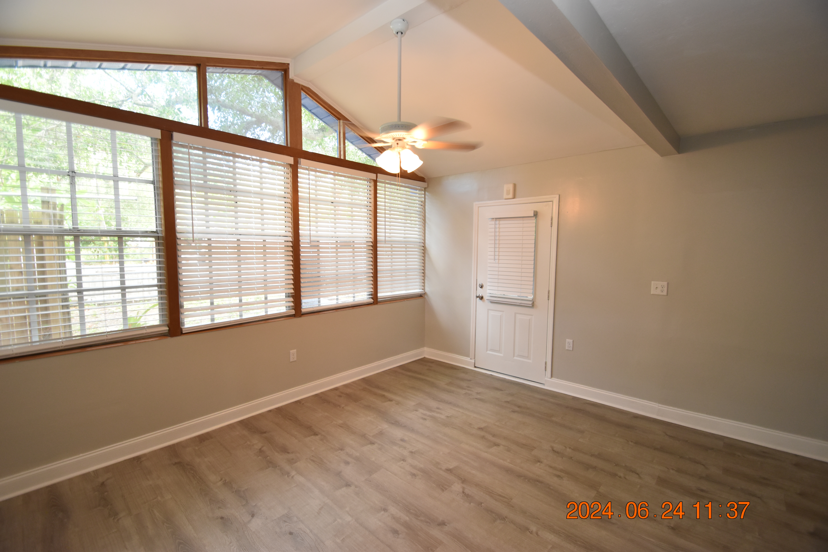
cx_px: 414
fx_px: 345
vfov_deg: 77.3
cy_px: 276
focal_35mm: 15
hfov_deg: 100.4
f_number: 3.5
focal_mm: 10
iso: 800
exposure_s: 1/60
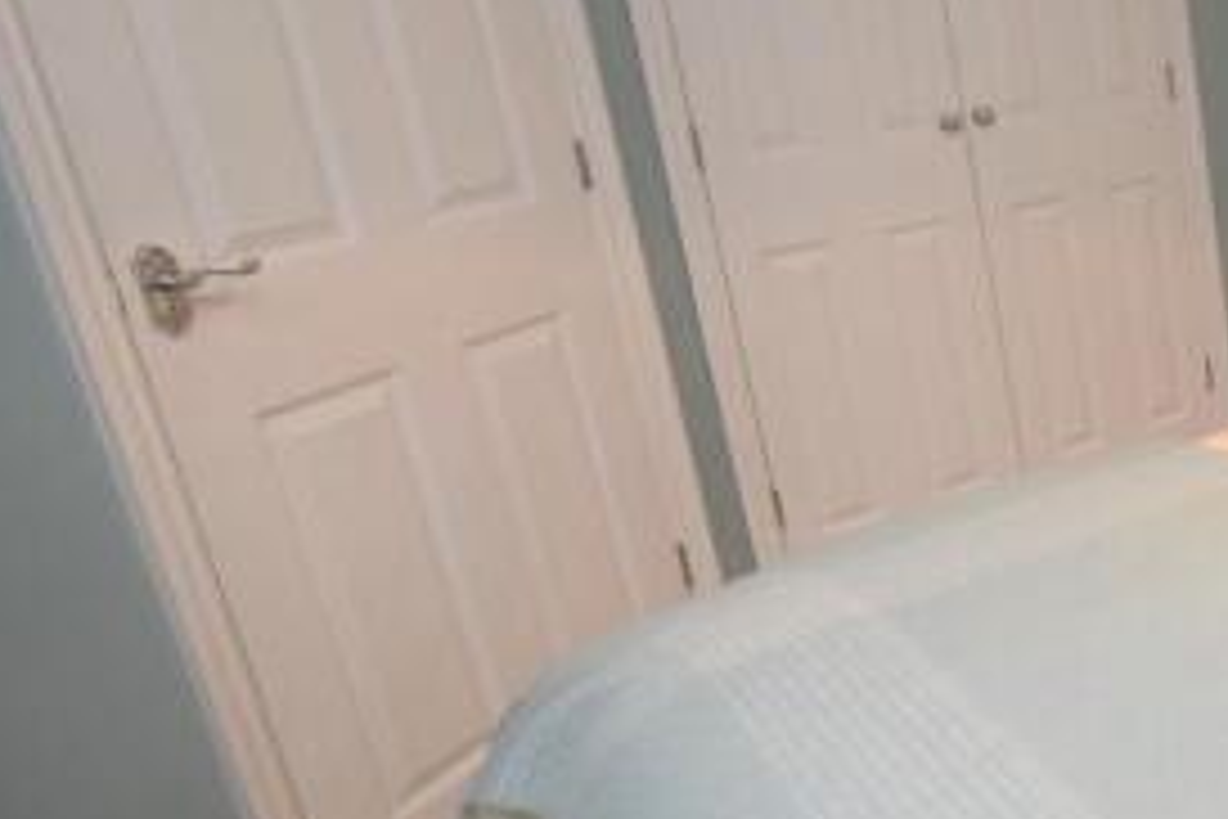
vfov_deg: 36.7
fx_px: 1228
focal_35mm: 36
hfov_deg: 39.9
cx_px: 1433
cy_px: 322
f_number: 5
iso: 800
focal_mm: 10
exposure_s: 1/100
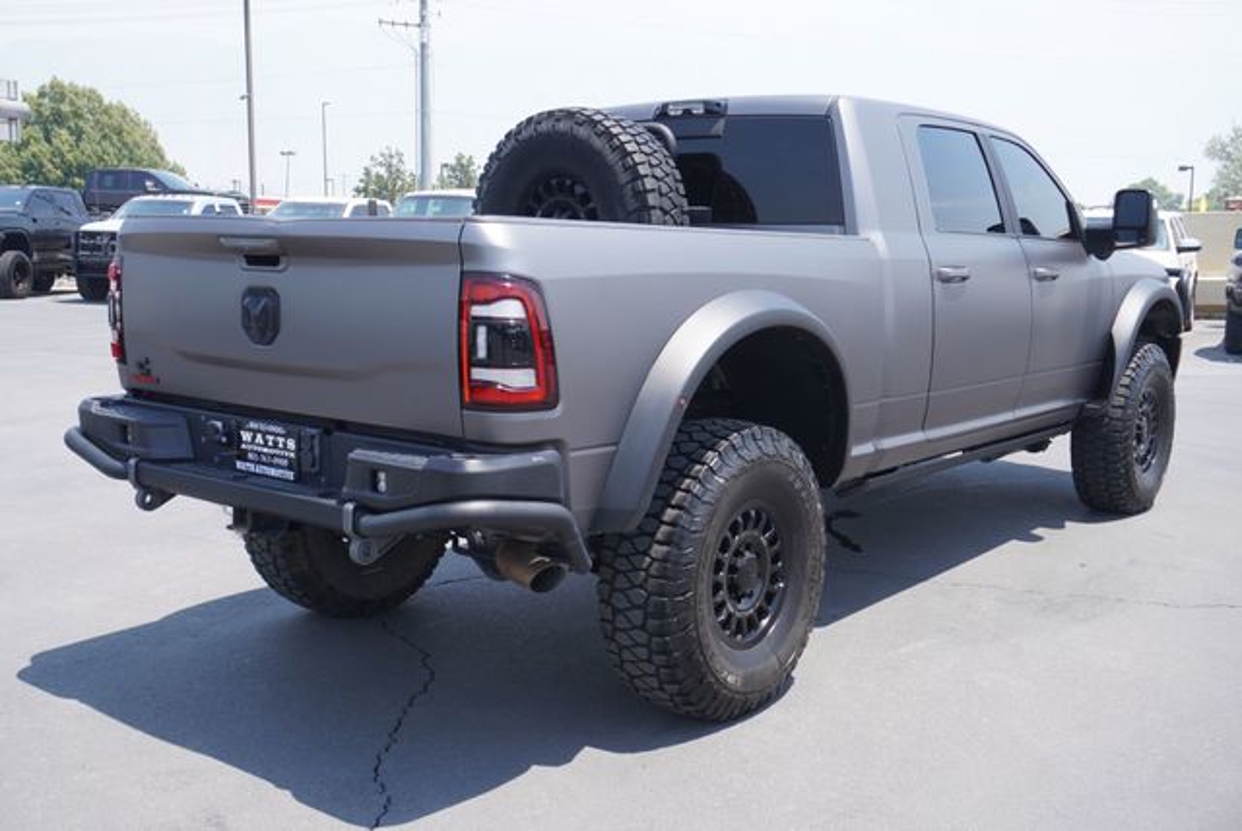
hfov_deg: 51.2
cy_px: 416
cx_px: 621
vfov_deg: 35.6
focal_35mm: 38
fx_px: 1295
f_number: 6.3
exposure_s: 1/160
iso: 100
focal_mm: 25
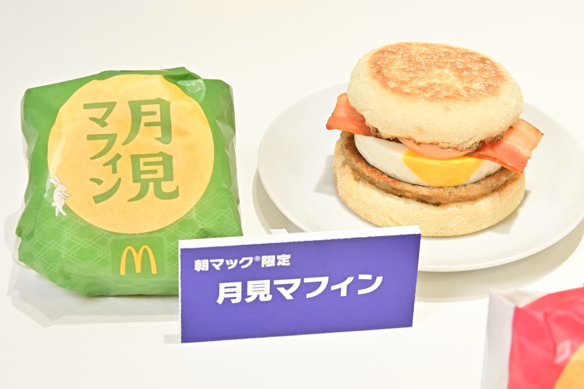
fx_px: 1459
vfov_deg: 15.2
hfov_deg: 22.6
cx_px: 292
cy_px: 194
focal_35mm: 90
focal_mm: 60
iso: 4000
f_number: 10
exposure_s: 1/200
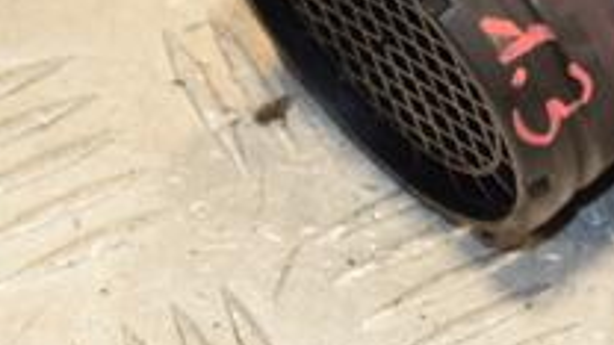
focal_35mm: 281
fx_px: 4575
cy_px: -180
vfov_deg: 4.3
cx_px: 646
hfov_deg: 7.6
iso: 800
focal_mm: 62
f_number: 5.6
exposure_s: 1/200
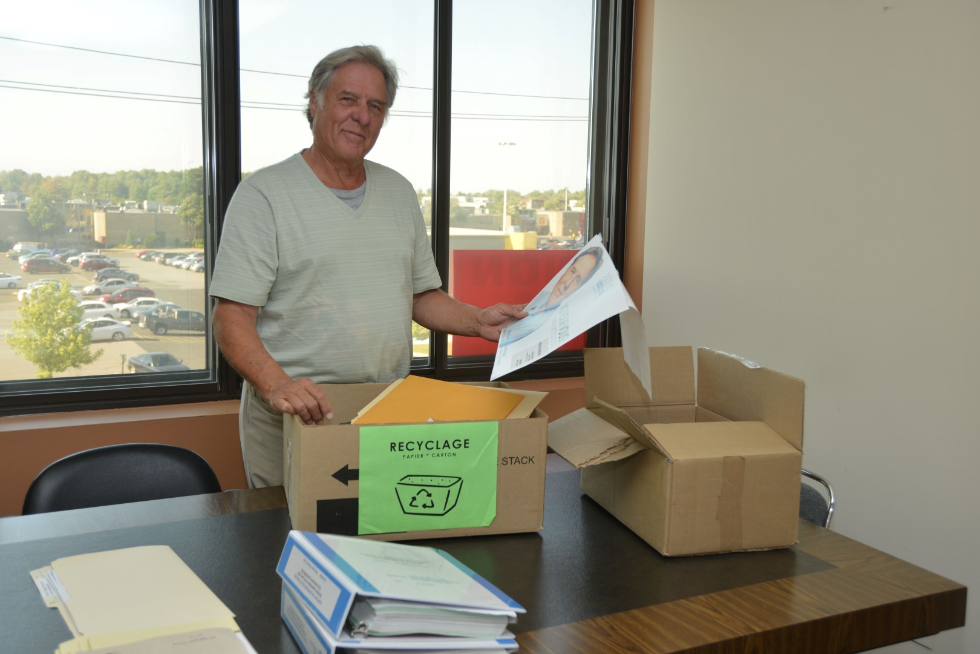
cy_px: 327
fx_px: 1034
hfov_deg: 50.7
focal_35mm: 38
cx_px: 490
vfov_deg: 35.1
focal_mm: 38
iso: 500
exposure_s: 1/200
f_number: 6.3
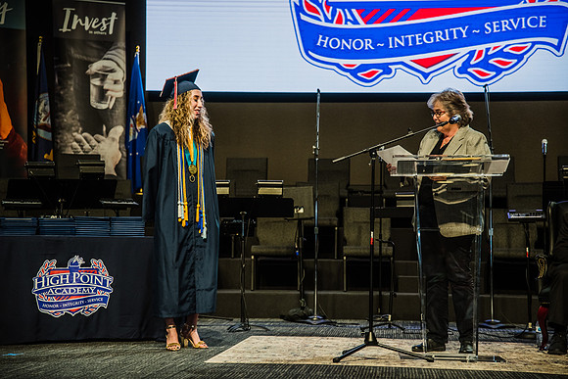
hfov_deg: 25.4
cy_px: 190
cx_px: 284
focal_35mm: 80
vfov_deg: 17.1
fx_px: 1262
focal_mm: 80
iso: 800
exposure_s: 1/200
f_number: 4.5
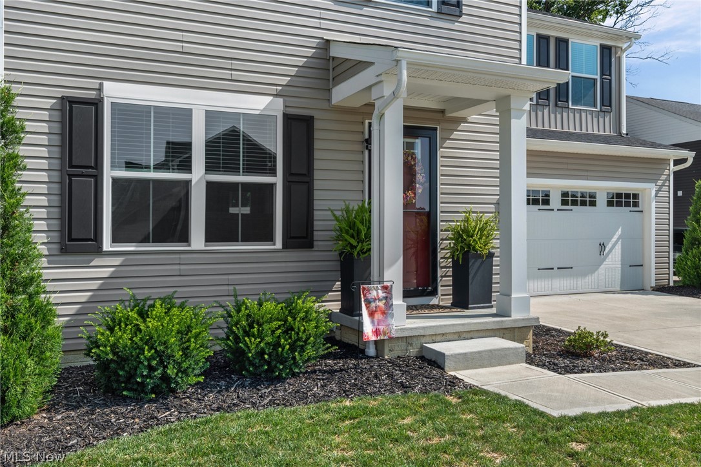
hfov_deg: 62.0
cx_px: 350
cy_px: 234
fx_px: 584
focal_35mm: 30
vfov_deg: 43.6
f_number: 9
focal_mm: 20
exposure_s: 1/160
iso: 250
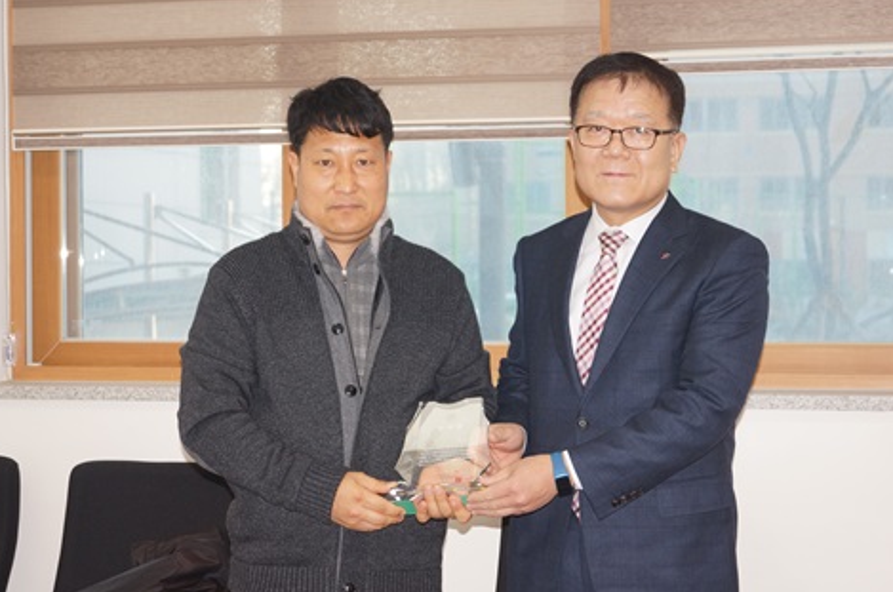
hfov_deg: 25.4
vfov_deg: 17.0
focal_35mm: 80
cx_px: 447
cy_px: 301
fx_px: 1981
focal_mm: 50
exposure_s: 1/160
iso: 500
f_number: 5.6
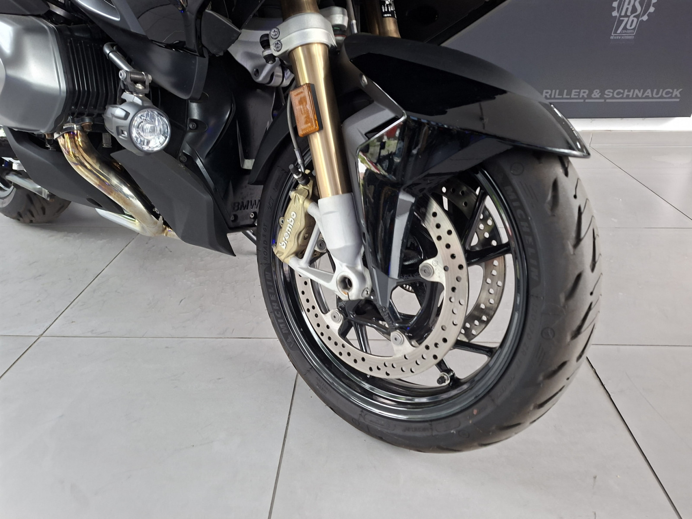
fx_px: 460
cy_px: 260
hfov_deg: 73.9
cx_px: 346
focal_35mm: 23
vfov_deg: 58.9
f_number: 1.8
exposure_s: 1/50
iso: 320
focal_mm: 5.54
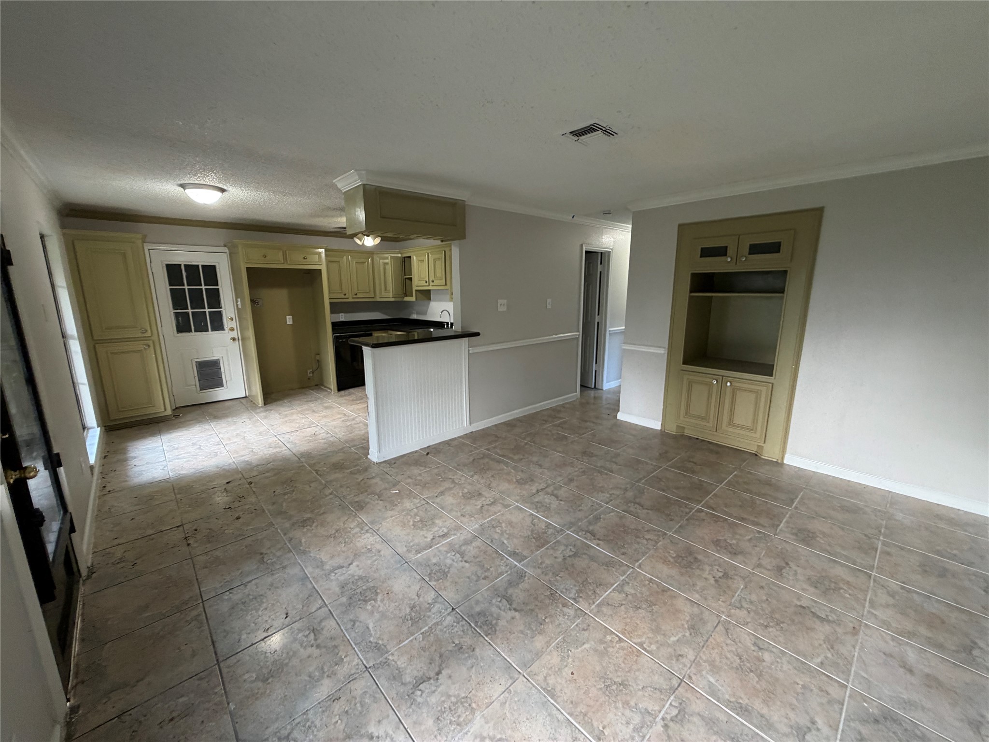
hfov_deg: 102.1
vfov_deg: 85.7
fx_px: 400
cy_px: 371
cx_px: 494
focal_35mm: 14
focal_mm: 2.22
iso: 200
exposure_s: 1/60
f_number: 2.2
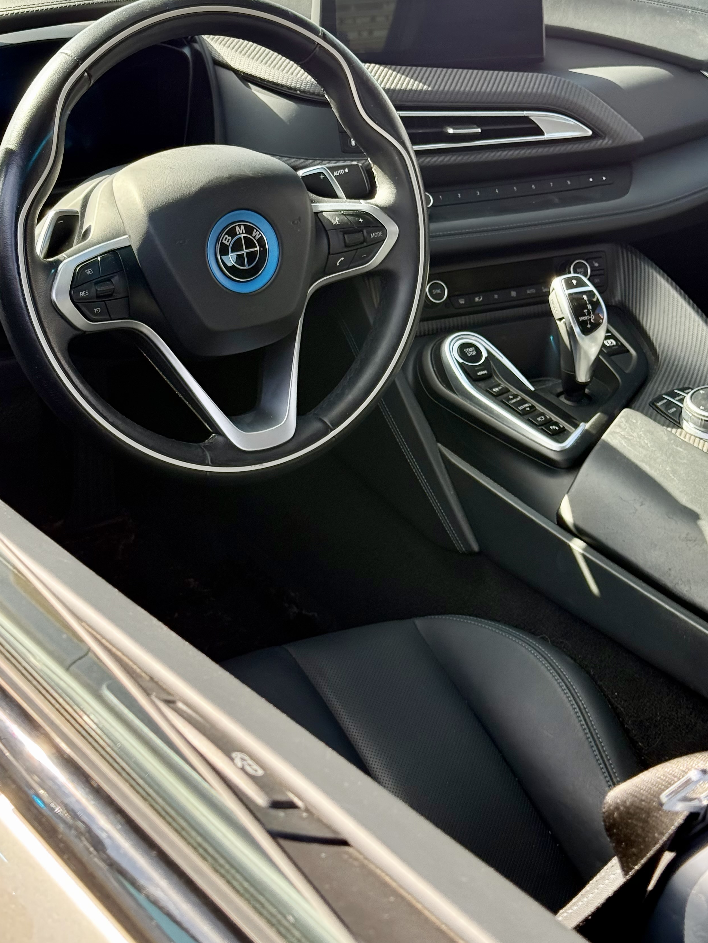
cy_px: 424
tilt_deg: -26.7
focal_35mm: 58
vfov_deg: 33.2
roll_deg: -3.7
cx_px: 389
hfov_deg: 25.2
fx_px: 1582
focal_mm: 6.76
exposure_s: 1/242
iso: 125
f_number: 1.78
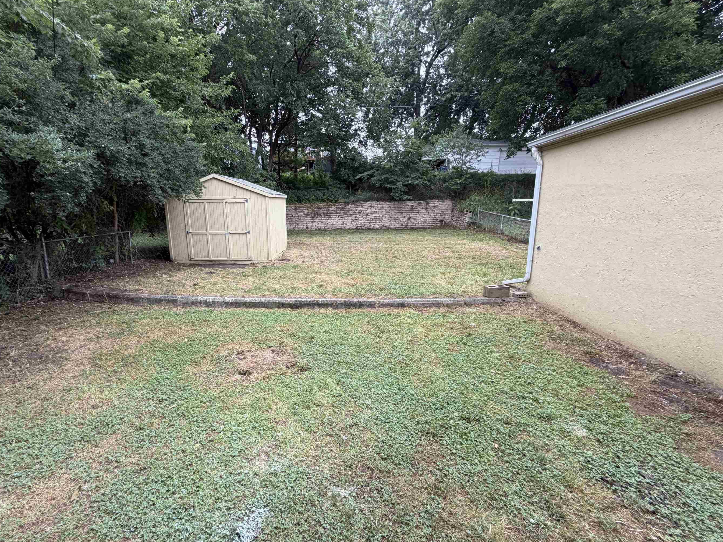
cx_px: 324
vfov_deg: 78.1
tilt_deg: -10.8
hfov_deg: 94.2
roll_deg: +0.1
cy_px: 276
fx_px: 334
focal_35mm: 16
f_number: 2.2
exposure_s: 1/121
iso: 125
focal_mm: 2.22
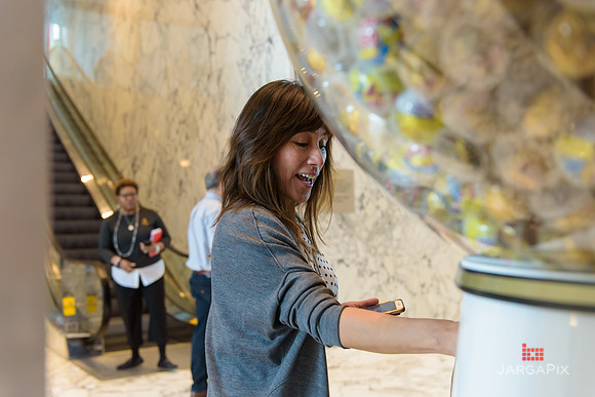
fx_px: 628
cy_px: 198
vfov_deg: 35.1
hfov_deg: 50.7
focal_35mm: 38
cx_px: 298
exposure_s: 1/125
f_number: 3.2
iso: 1600
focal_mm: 38
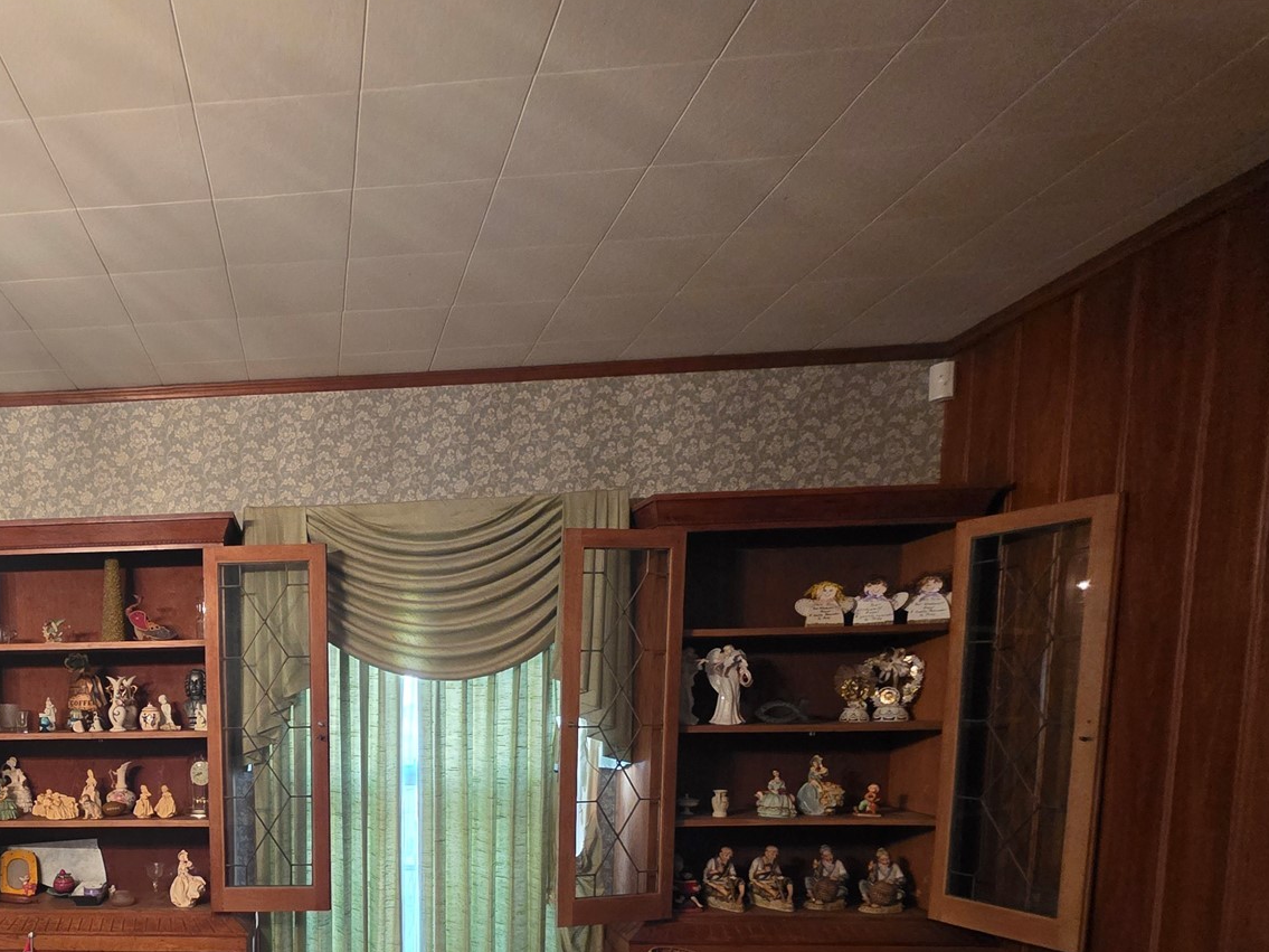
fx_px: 806
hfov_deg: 68.0
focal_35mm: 22
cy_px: 795
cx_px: 228
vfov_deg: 55.6
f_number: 1.9
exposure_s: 1/60
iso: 800
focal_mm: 2.2
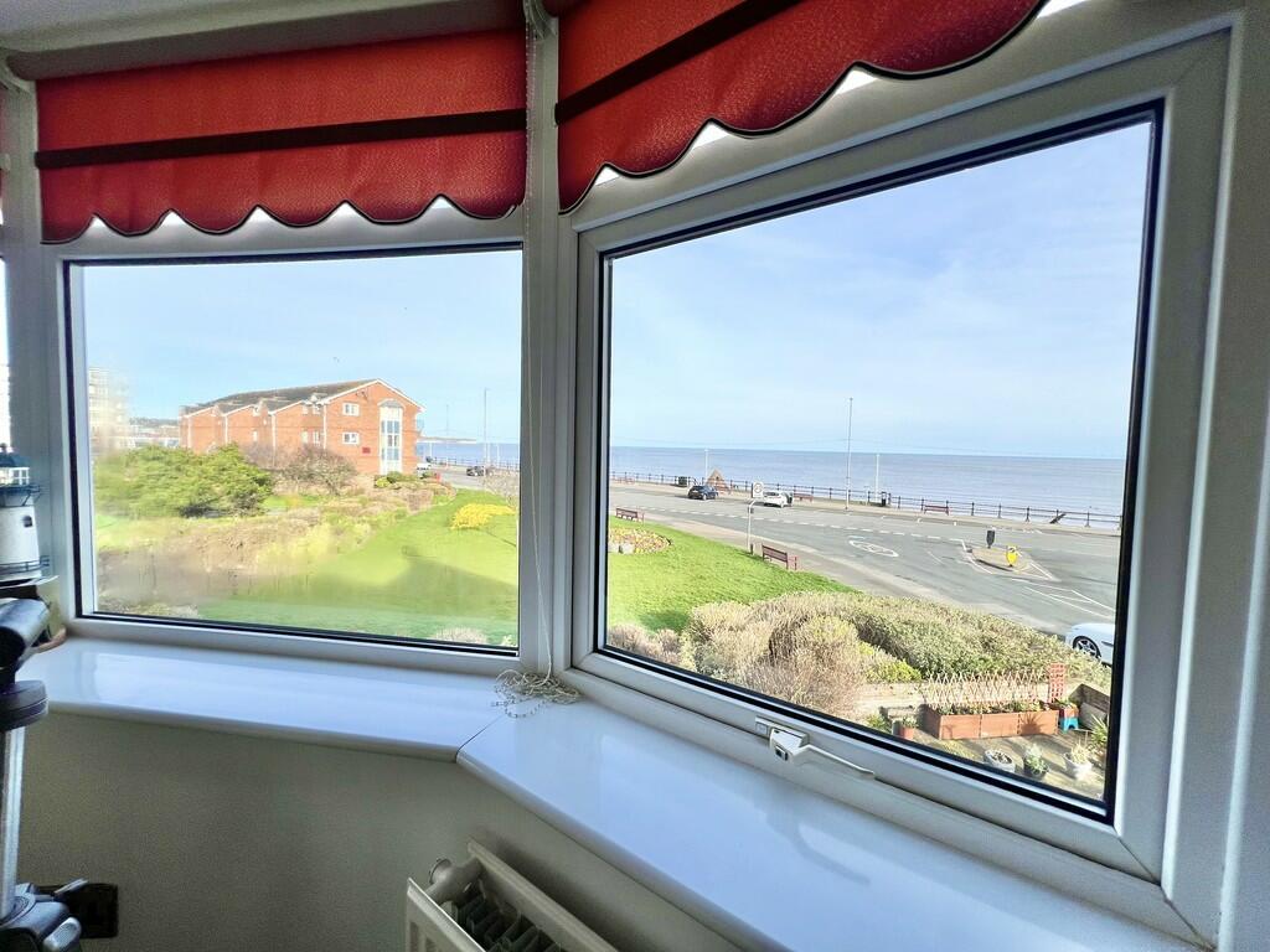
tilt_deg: -3.4
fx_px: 477
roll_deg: -1.9
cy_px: 476
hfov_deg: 106.2
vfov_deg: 89.9
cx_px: 635
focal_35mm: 13
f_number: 1.8
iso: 32
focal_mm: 1.57
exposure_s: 1/1143
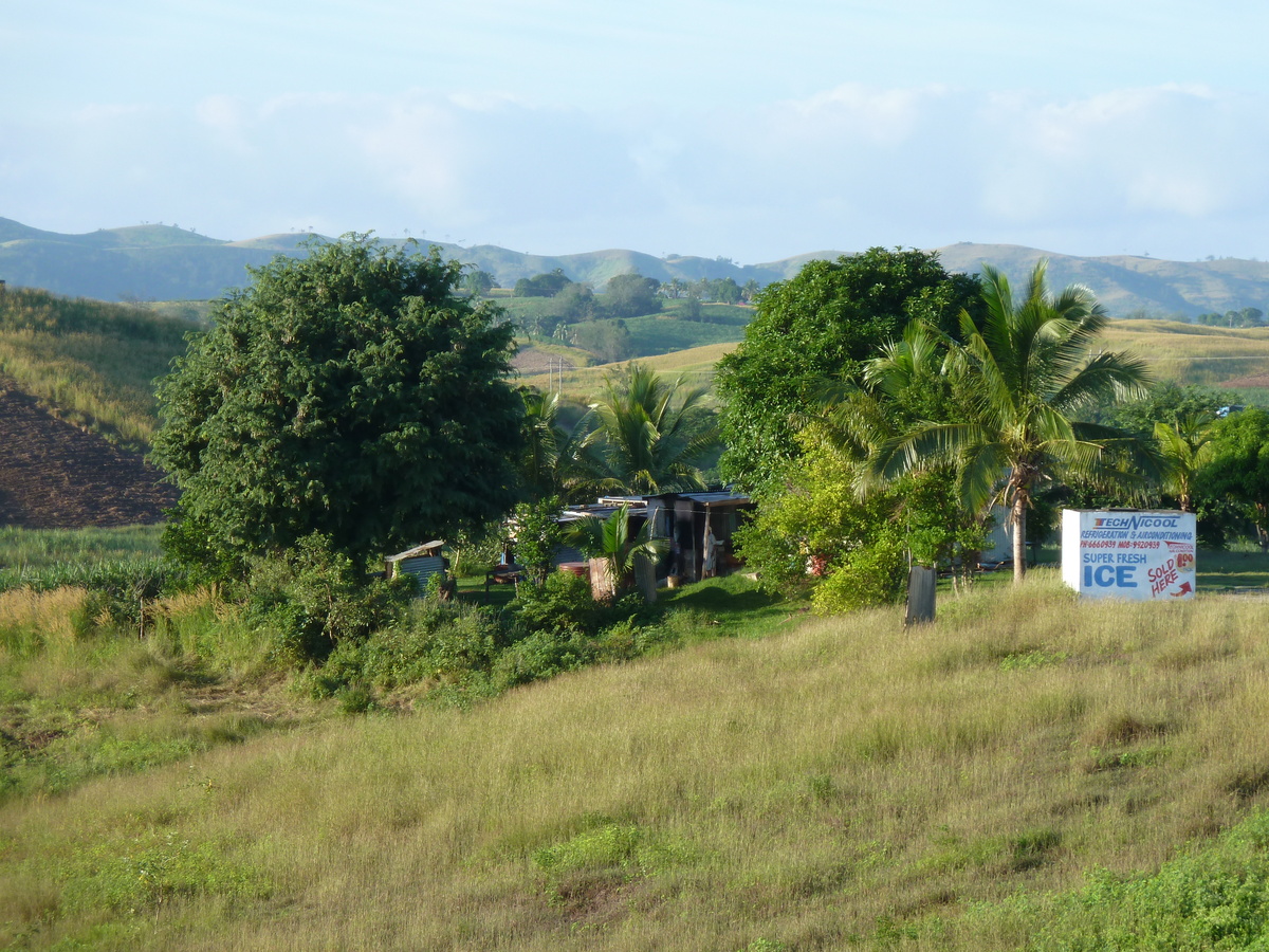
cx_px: 634
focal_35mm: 147
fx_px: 5389
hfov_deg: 13.4
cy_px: 476
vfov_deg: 10.1
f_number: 4.5
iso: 80
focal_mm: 24.1
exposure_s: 1/160
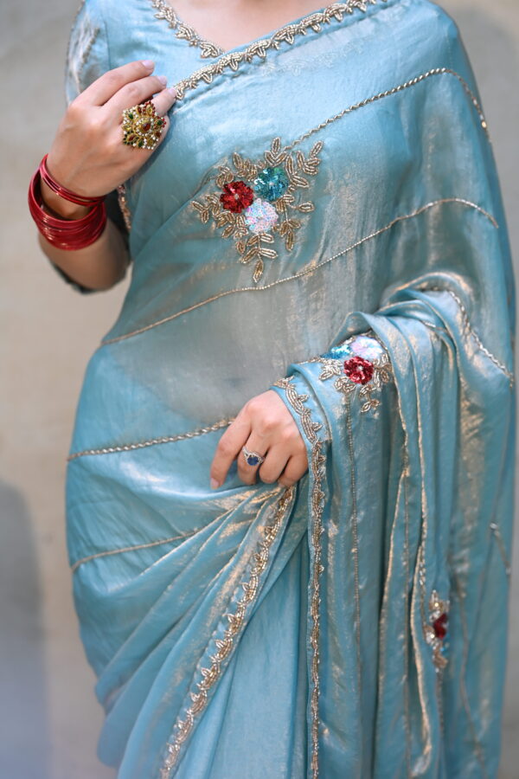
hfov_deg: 27.0
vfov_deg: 39.6
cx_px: 260
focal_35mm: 50
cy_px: 390
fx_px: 1081
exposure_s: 1/125
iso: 400
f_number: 2.2
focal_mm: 50
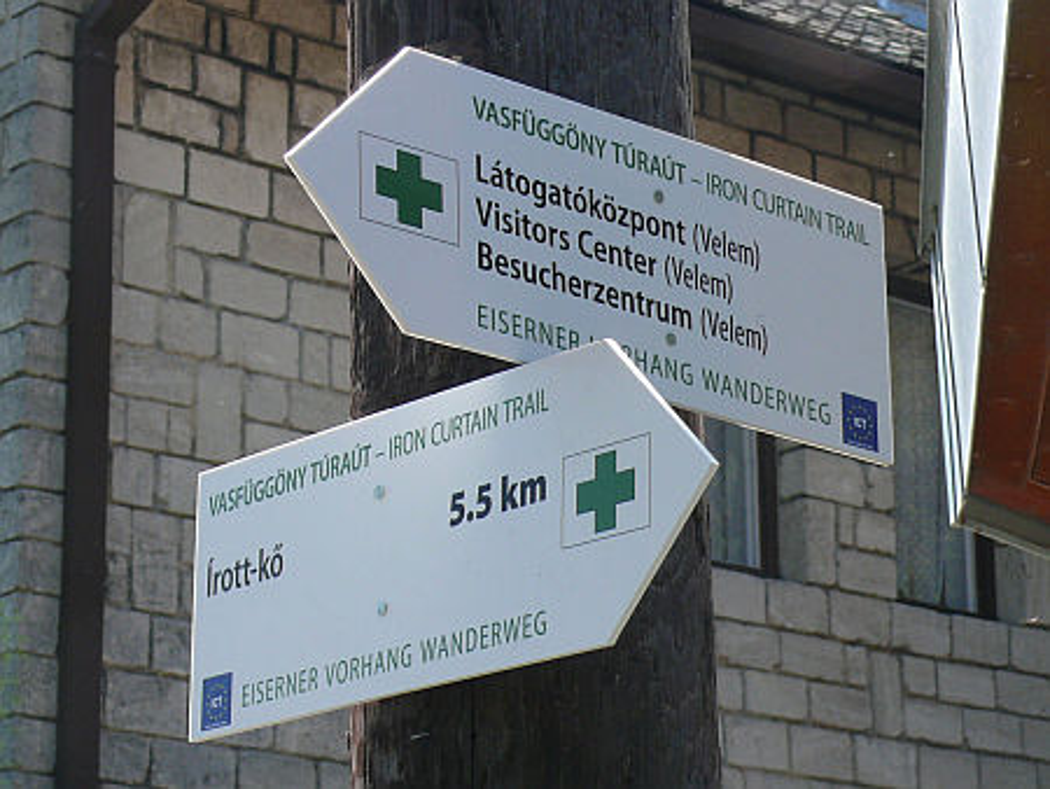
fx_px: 3612
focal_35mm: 119
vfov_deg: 12.5
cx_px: 525
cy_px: 394
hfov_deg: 16.5
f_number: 5.6
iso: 100
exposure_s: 1/250
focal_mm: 14.7
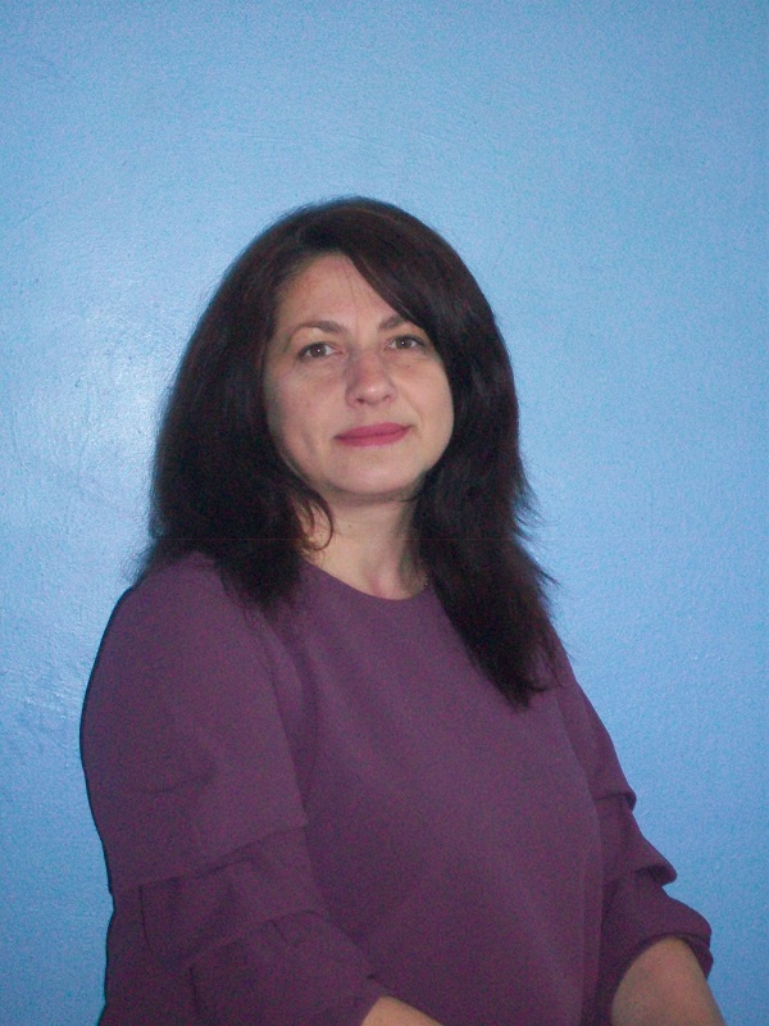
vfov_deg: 20.4
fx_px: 2844
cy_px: 513
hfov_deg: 15.4
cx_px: 384
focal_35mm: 96
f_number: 5.1
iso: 400
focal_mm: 17.1
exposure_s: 1/125
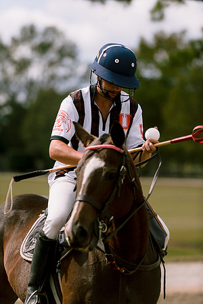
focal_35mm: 150
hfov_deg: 9.1
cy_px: 152
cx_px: 102
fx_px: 1269
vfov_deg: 13.7
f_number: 4
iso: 200
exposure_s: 1/4000
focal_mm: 150
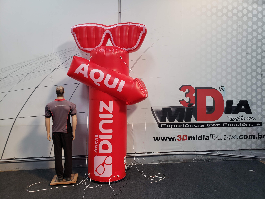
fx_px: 199
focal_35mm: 26
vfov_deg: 53.1
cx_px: 132
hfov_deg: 67.3
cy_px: 100
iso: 100
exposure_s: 1/60
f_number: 2.4
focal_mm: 4.3
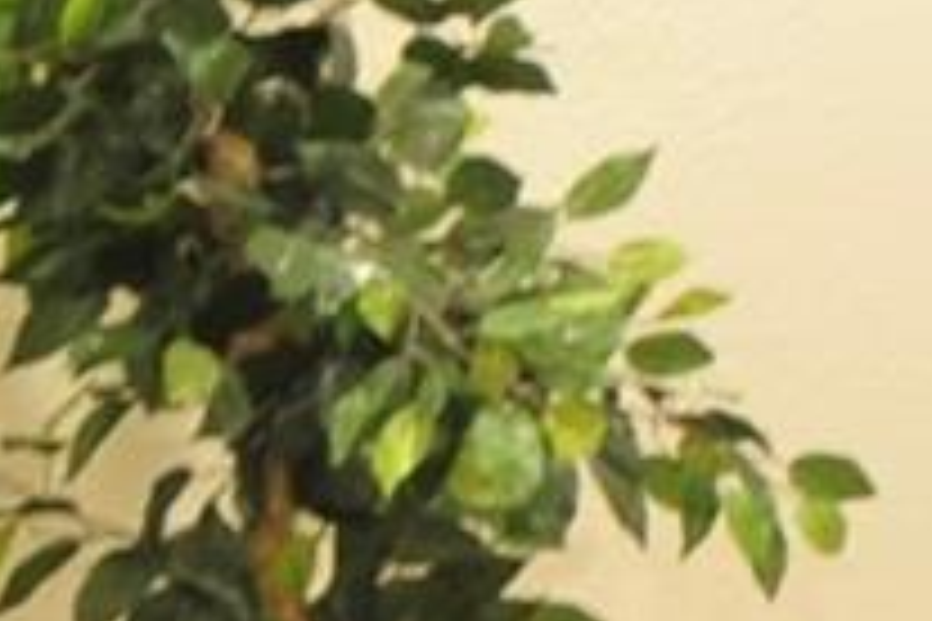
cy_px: -644
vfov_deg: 9.2
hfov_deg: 11.3
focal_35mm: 139
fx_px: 3598
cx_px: 2481
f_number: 4
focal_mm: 12
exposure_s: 1/5
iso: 200
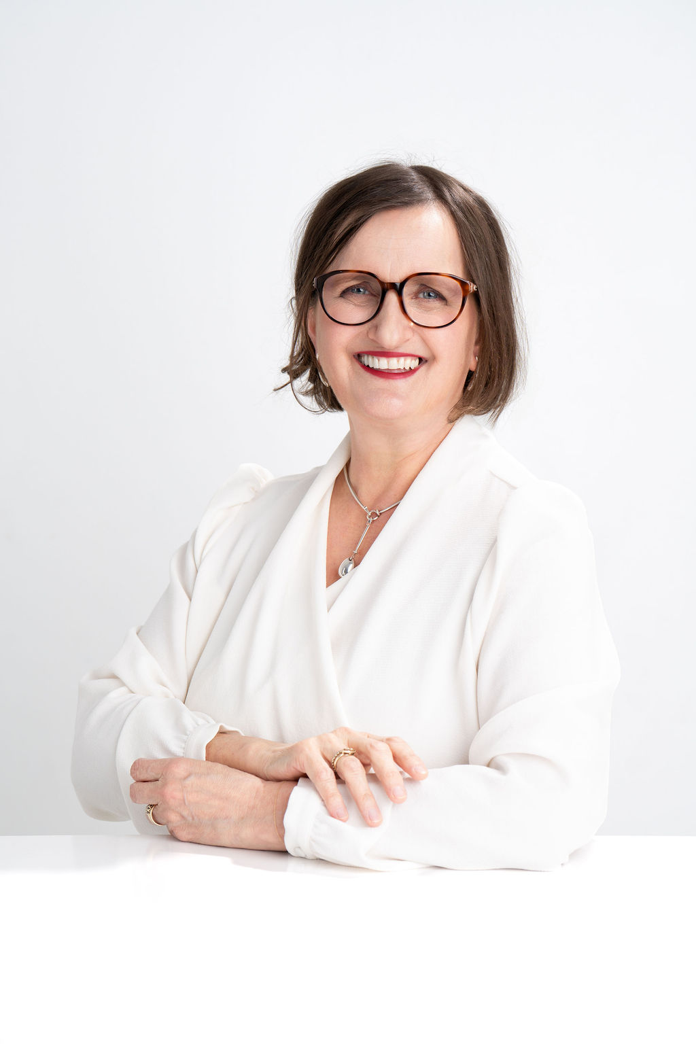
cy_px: 522
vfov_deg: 23.4
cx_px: 348
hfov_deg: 15.7
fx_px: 2523
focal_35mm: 87
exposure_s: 1/200
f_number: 5.6
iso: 160
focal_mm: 87
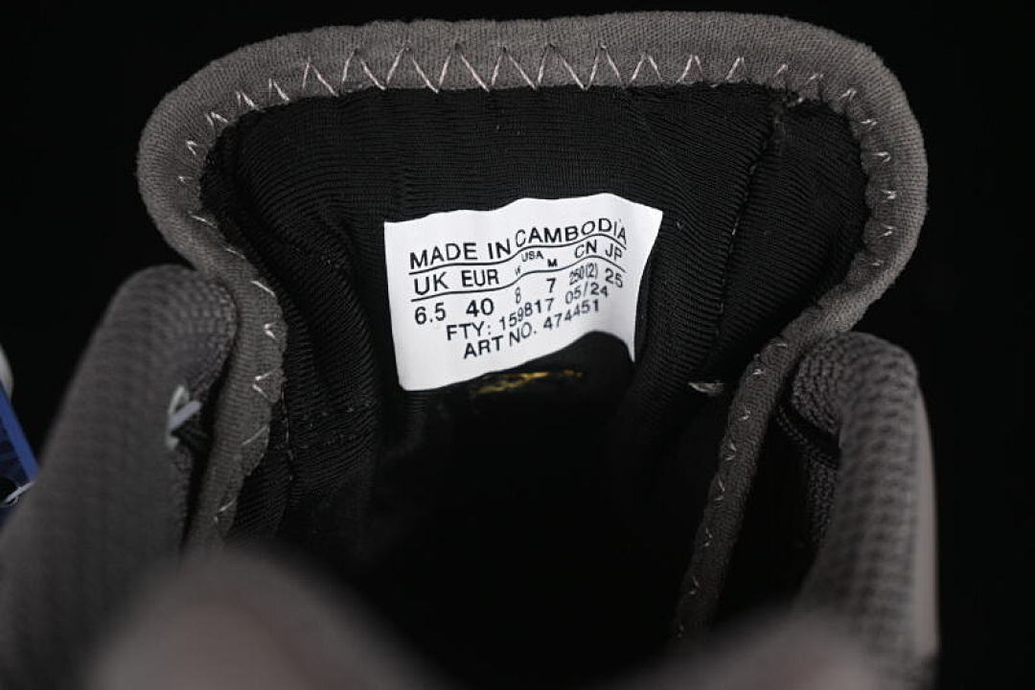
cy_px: 345
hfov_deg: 27.0
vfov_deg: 18.2
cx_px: 518
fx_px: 2156
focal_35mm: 75
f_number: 6.3
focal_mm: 50
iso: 160
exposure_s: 1/50
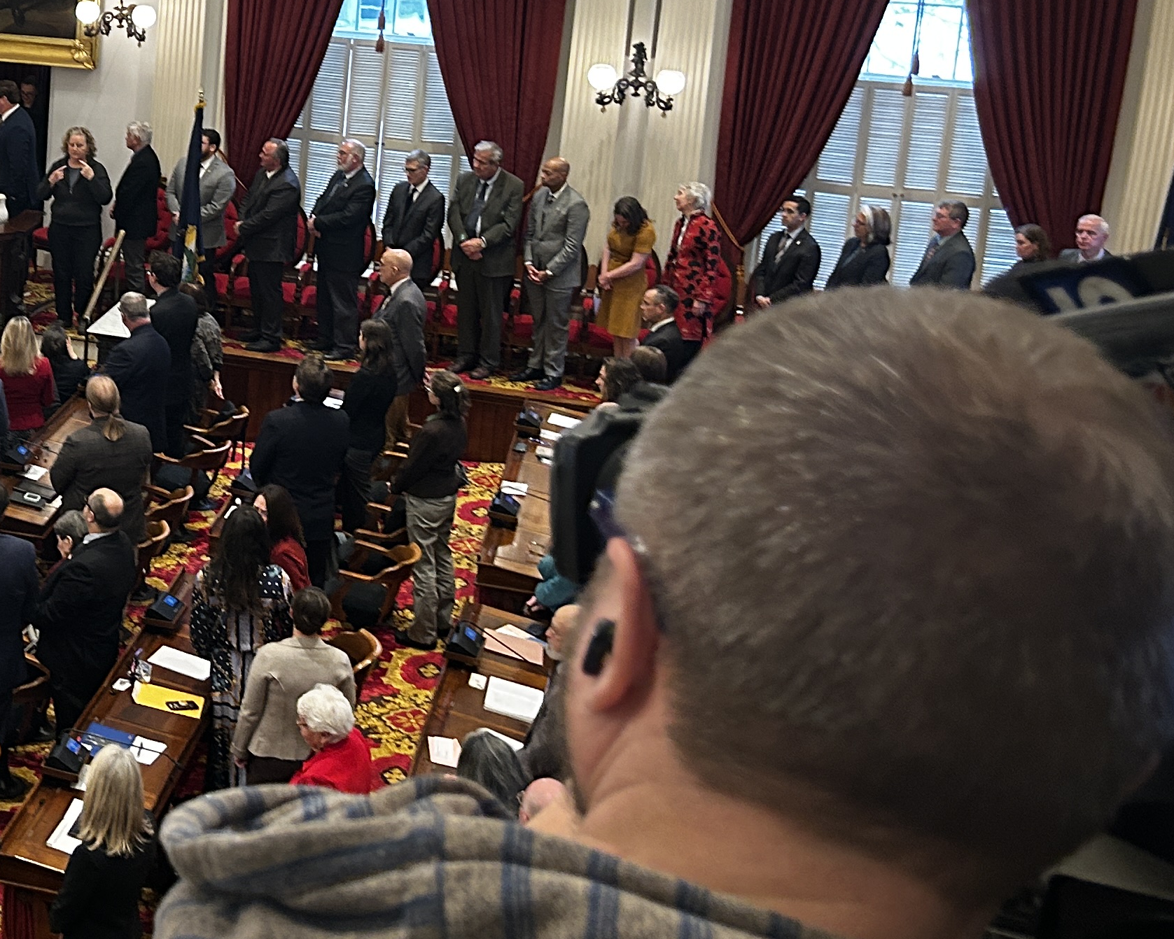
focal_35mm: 61
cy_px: 176
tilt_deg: -11.9
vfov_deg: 24.6
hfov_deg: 28.5
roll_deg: -1.8
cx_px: -74
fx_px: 2120
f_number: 1.5
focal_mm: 5.7
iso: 160
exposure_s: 1/60
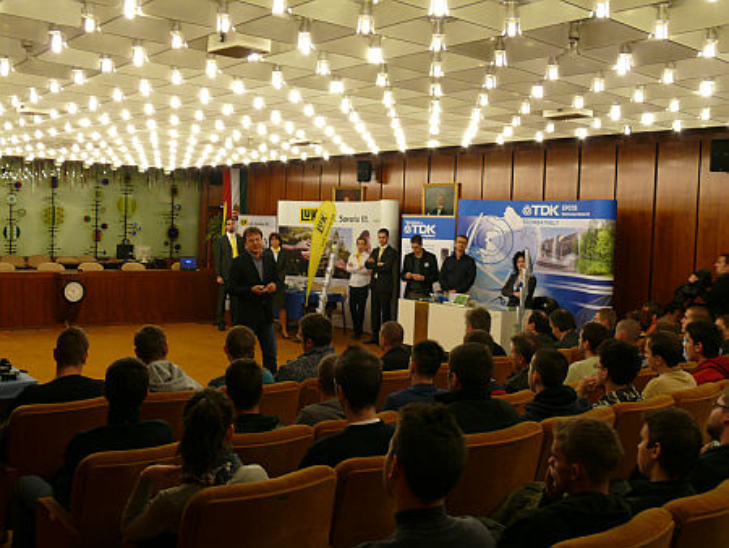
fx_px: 780
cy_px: 274
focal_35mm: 37
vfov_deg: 38.7
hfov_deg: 50.1
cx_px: 364
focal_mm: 7.8
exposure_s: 1/15
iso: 100
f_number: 4.5
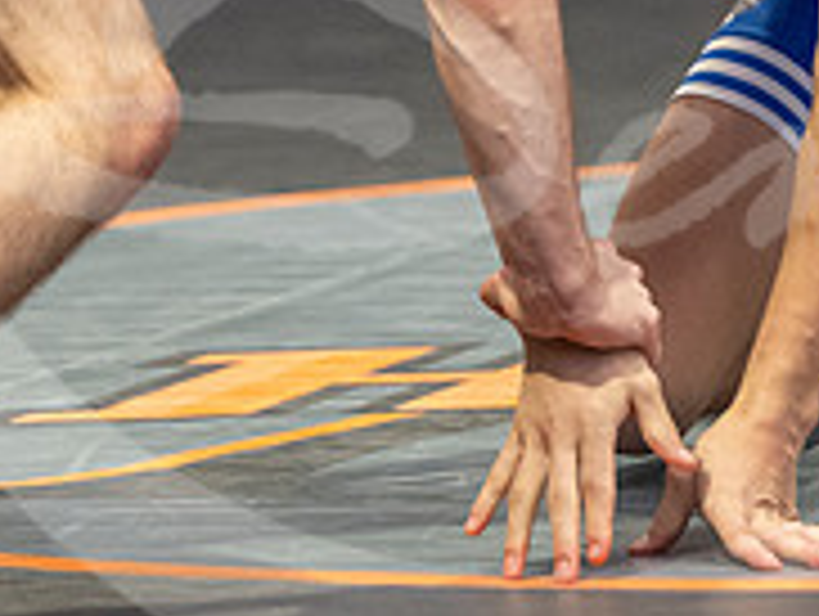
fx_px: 10661
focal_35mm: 450
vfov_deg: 3.3
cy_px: 116
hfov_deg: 4.4
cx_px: 98
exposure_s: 1/1000
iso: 3200
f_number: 2.8
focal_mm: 110
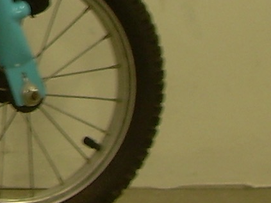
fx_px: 1597
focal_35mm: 204
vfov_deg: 7.1
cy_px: -152
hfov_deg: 9.1
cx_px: -263
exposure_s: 1/5.2
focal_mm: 6.3
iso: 50
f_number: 2.8
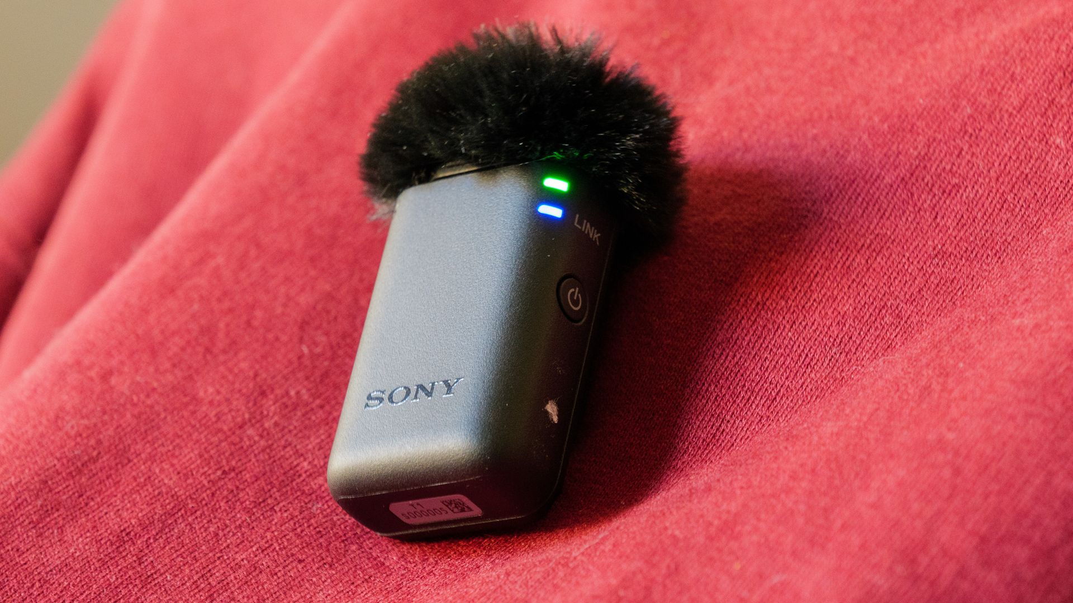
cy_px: 302
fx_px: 3504
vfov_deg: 9.8
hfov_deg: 17.4
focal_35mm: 123
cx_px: 536
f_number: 7.1
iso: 3200
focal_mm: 52
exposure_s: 1/30
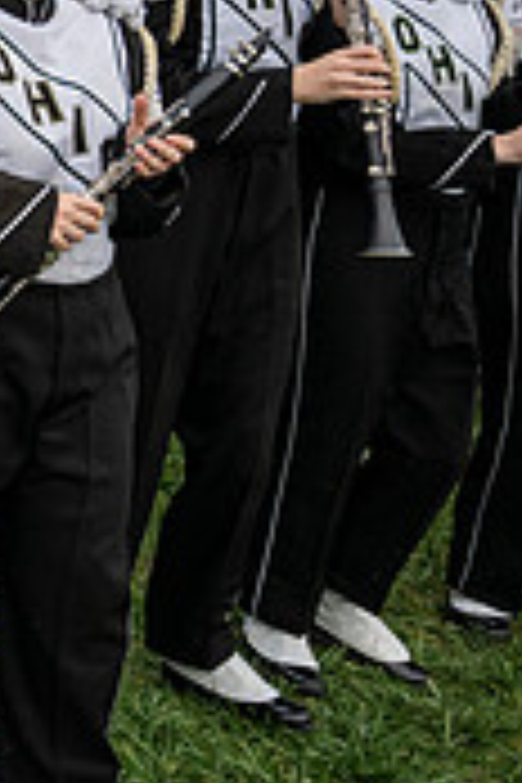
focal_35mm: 80
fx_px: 1740
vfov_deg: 24.0
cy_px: -38
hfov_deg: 12.9
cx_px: -742
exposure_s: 1/500
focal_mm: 24
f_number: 2.8
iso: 640
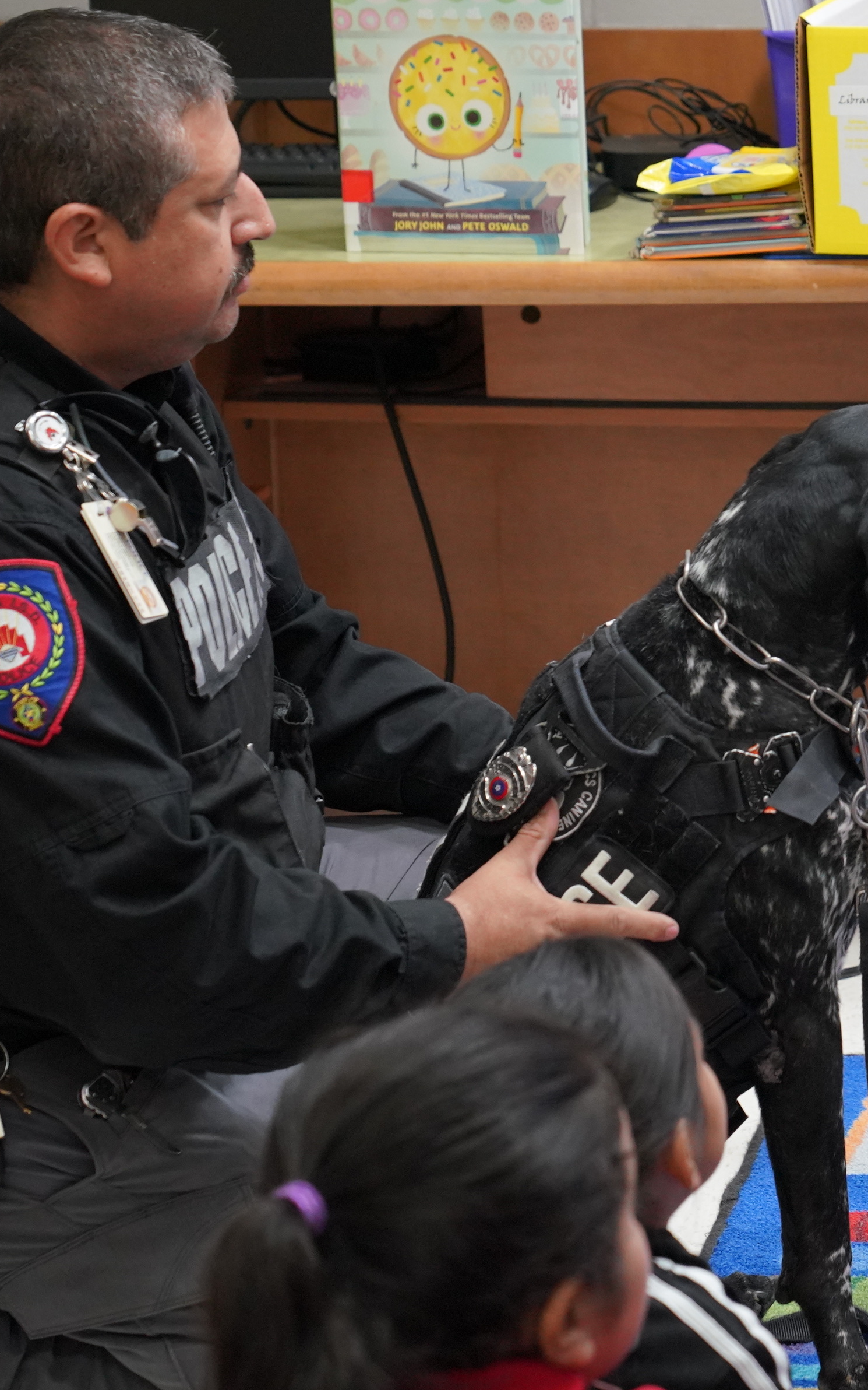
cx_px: 1124
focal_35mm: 137
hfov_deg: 9.4
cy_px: 552
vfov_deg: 15.2
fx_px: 5185
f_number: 4
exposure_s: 1/160
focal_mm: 62
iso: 2000
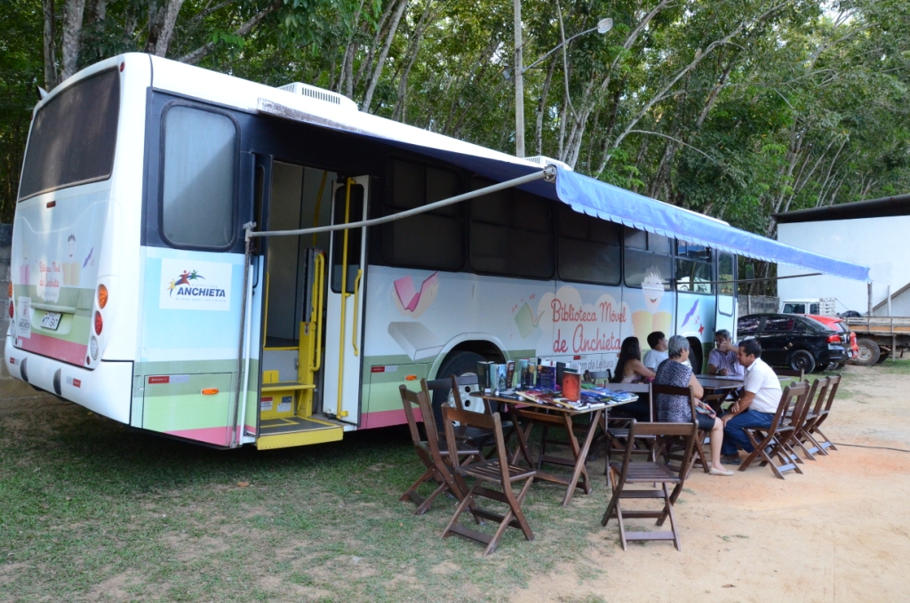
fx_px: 681
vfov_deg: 47.7
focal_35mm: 27
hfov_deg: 67.5
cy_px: 302
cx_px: 455
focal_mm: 18
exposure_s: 1/320
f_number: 9
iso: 2500
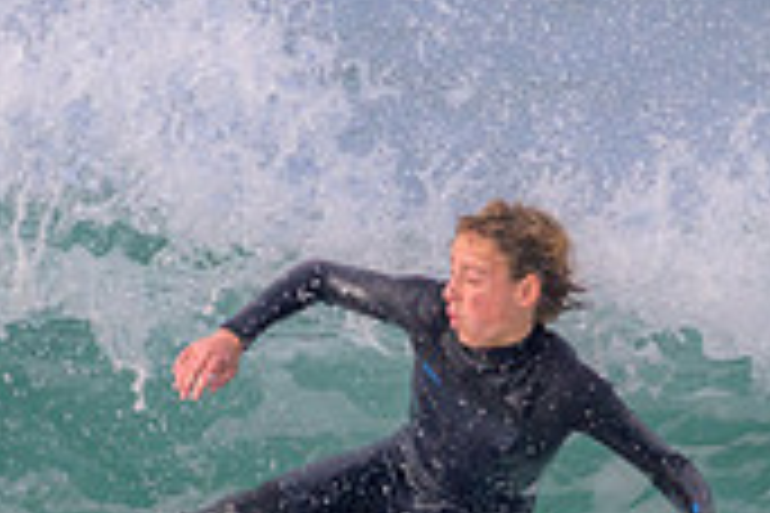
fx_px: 58173
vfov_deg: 0.5
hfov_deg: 0.8
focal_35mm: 2720
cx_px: 171
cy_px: 596
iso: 1250
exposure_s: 1/1250
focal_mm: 800
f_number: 11
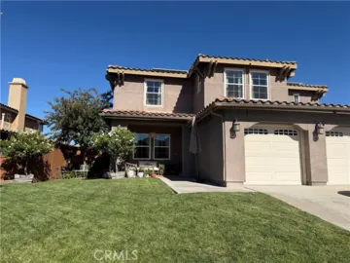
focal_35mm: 24
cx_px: 175
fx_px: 243
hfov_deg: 71.6
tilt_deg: +8.3
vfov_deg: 56.8
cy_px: 132
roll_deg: -0.2
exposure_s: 1/5319
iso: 80
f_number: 1.78
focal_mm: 6.76
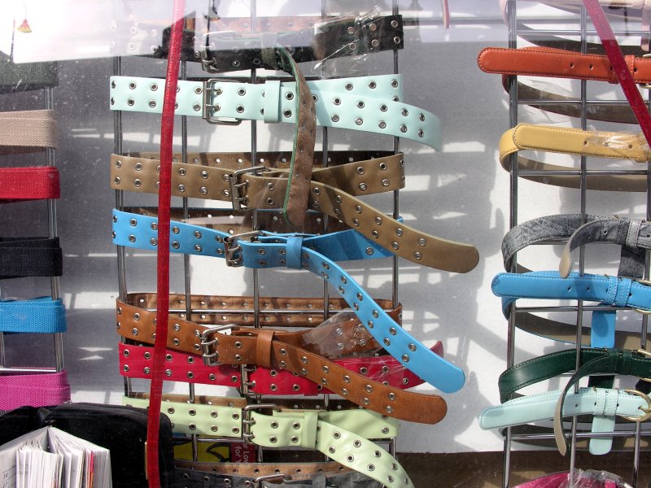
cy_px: 244
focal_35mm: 35
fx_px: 658
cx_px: 326
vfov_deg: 40.7
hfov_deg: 52.6
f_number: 5.6
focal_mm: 8.9
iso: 50
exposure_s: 1/110
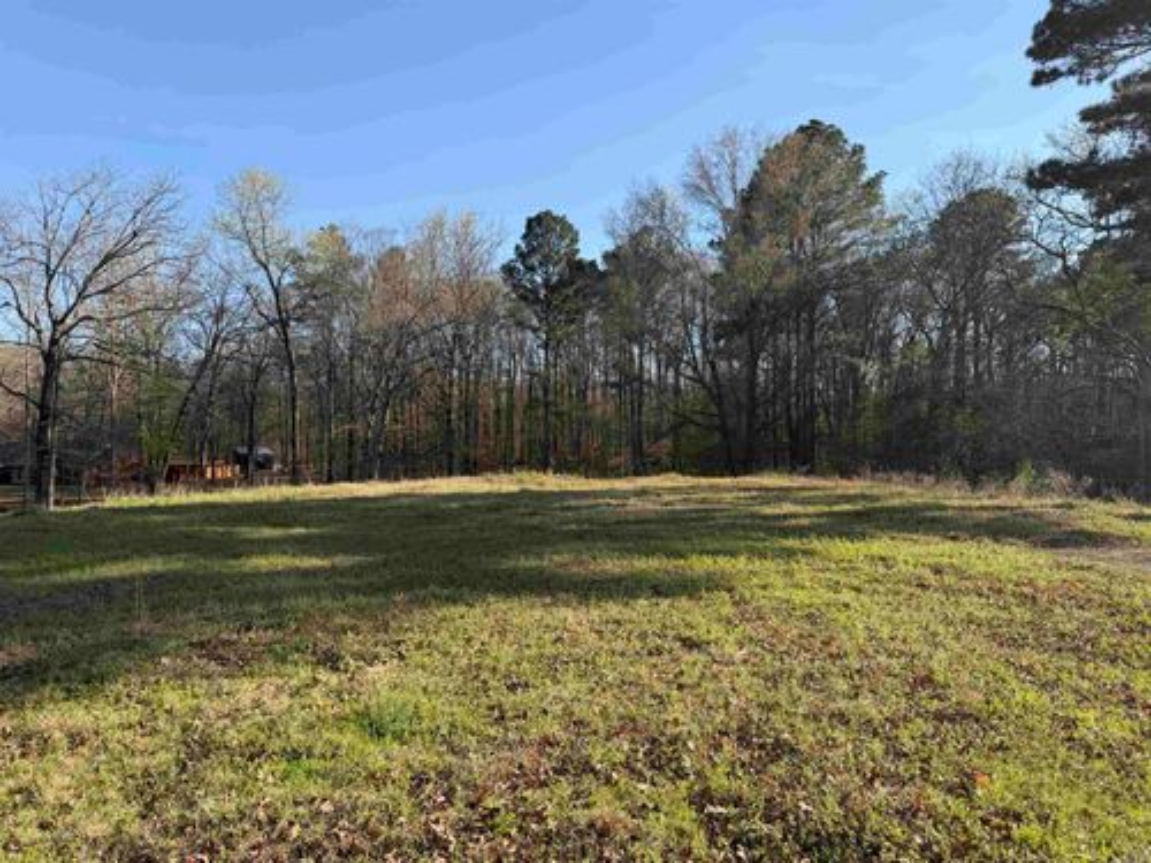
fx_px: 798
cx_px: 576
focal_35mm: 24
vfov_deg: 56.8
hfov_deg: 71.6
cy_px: 432
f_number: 1.78
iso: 80
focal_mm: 6.76
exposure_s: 1/2000
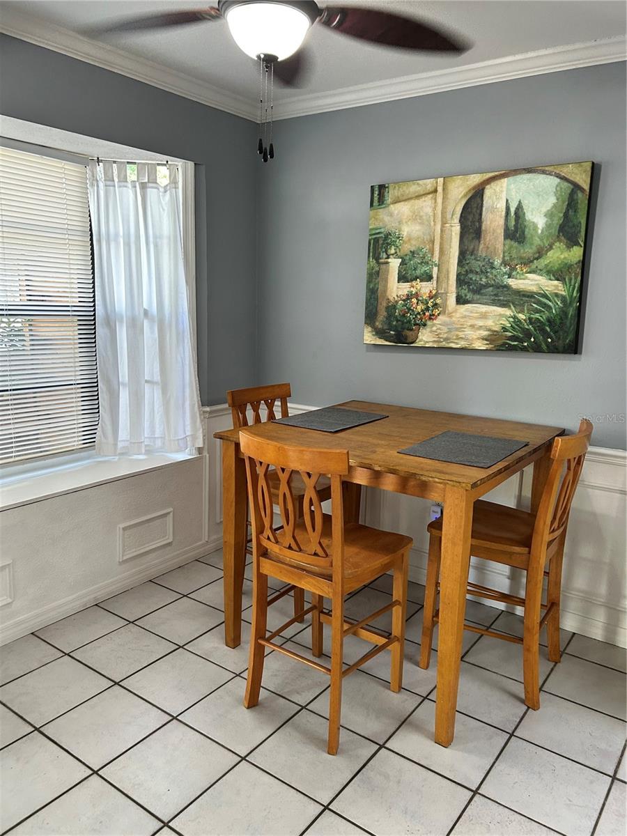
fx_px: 628
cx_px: 314
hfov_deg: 53.1
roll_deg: -1.6
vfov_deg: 67.3
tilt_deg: -11.5
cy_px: 418
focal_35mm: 26
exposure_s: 1/60
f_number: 1.5
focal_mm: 5.7
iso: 160
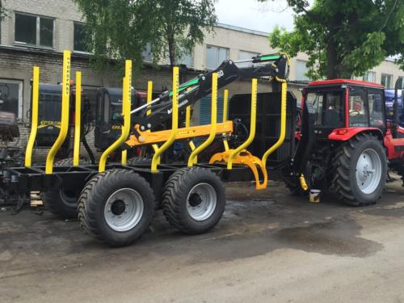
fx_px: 338
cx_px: 202
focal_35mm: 29
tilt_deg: -2.0
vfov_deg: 48.2
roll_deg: -1.0
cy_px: 152
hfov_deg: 61.7
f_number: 2.2
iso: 32
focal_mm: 4.15
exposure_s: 1/220
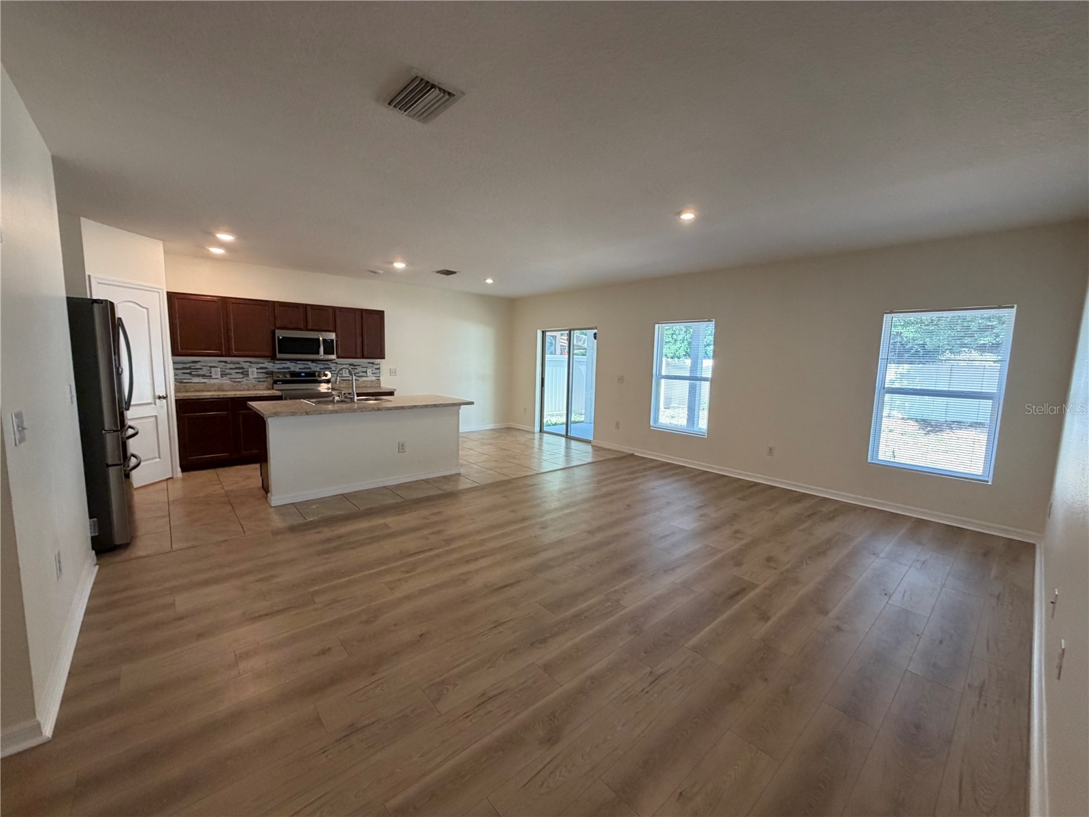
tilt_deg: -7.4
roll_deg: -1.9
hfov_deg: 102.1
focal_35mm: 14
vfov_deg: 85.7
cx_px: 544
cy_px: 408
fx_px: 440
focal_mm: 2.22
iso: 250
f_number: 2.2
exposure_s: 1/120
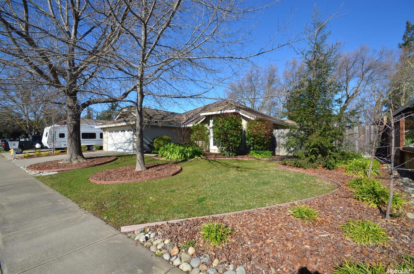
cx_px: 207
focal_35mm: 15
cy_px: 137
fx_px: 172
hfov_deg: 100.5
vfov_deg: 77.0
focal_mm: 10
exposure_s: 1/320
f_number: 9
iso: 200
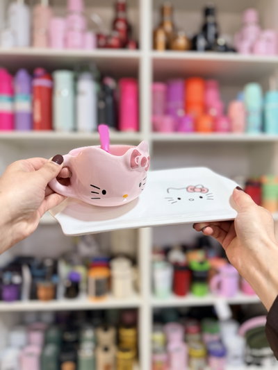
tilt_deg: -3.1
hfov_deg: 56.8
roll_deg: -0.1
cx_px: 139
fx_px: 257
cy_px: 185
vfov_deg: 71.6
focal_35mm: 24
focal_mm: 6.76
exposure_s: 1/50
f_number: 1.78
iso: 200
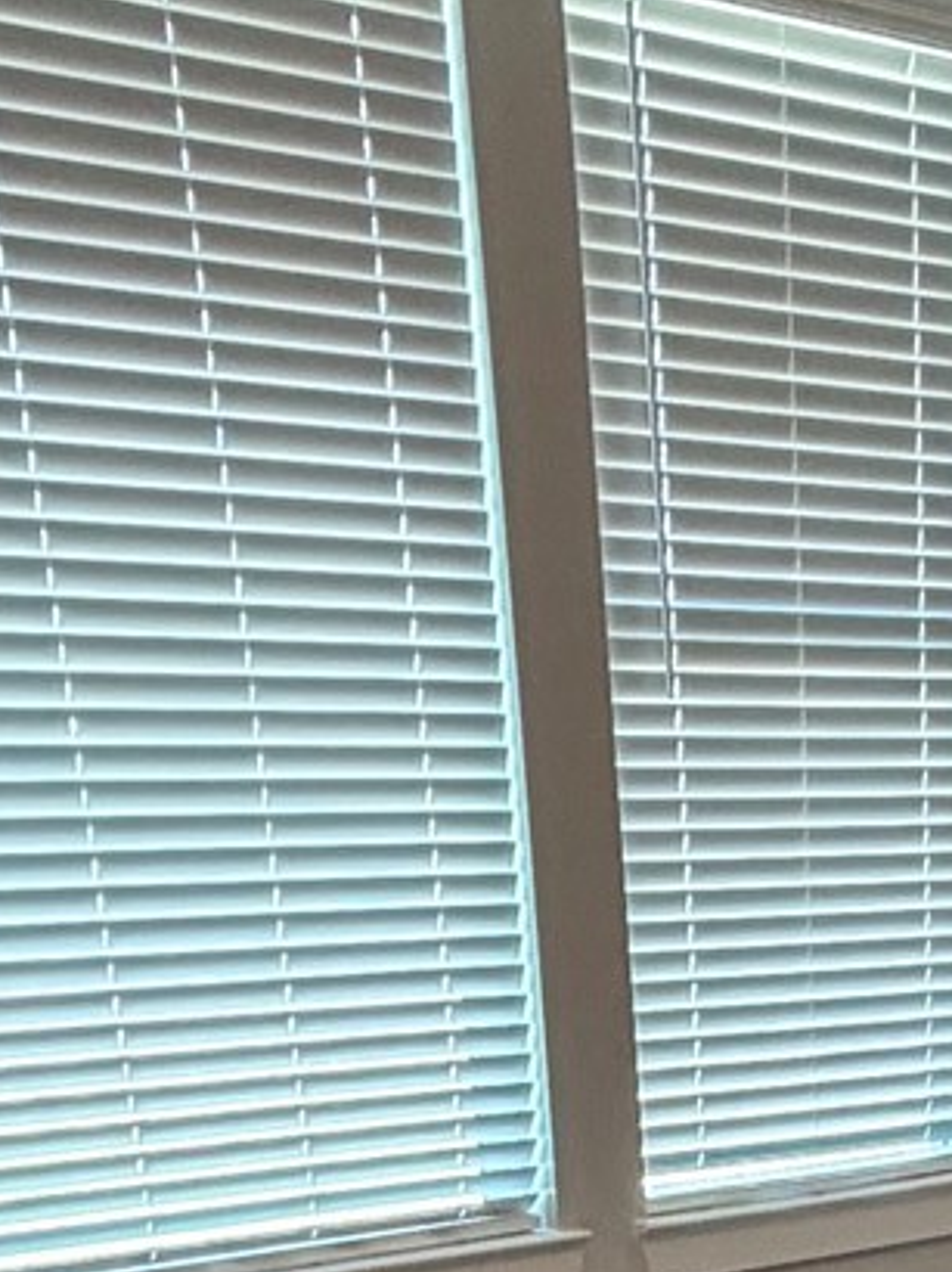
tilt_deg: -27.9
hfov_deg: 20.4
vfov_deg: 20.8
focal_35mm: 70
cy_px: 2181
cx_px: 933
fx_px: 2570
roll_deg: +1.4
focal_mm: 2.22
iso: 320
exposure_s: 1/60
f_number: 2.2
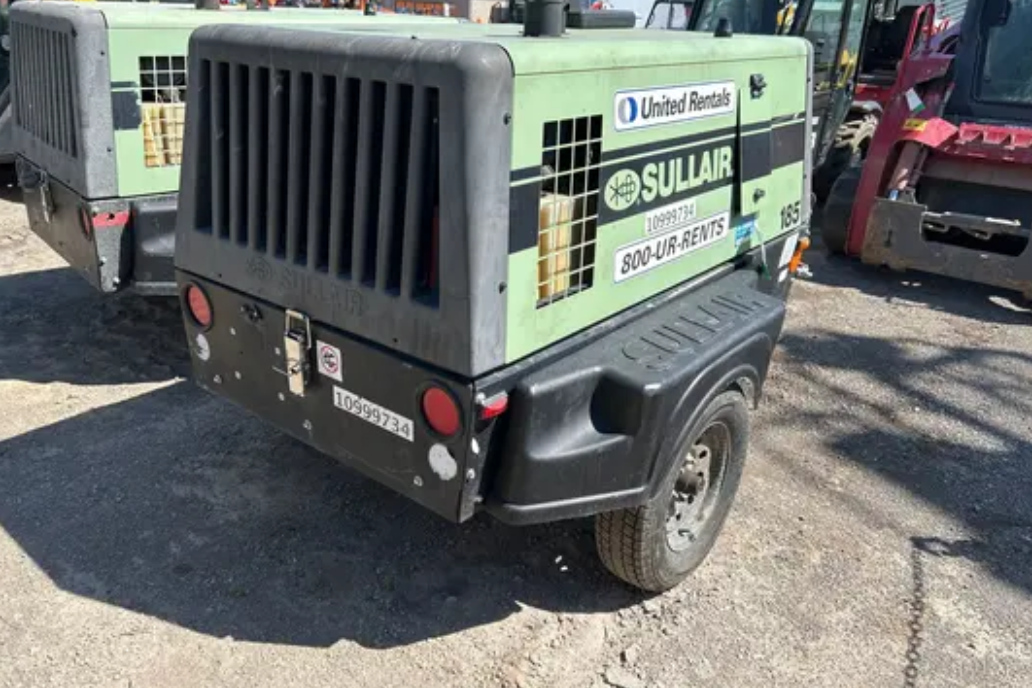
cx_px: 515
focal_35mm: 28
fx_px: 803
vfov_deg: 46.4
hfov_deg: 65.5
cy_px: 355
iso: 50
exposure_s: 1/2632
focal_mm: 5.7
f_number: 1.5
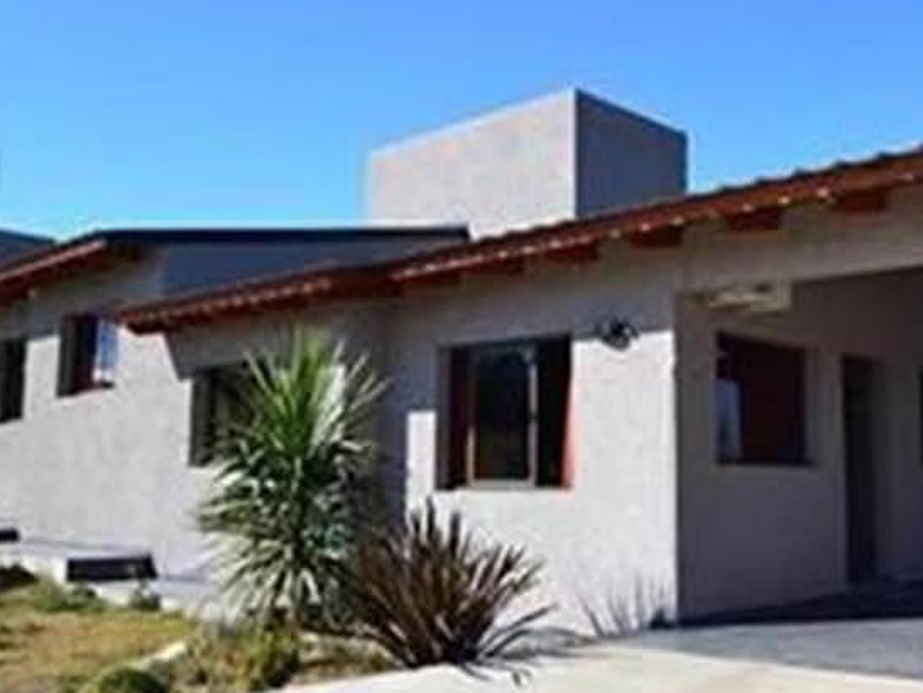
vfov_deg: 37.7
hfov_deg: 47.8
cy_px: 329
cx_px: 642
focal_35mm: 38
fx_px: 1014
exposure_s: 1/320
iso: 400
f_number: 10
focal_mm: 18
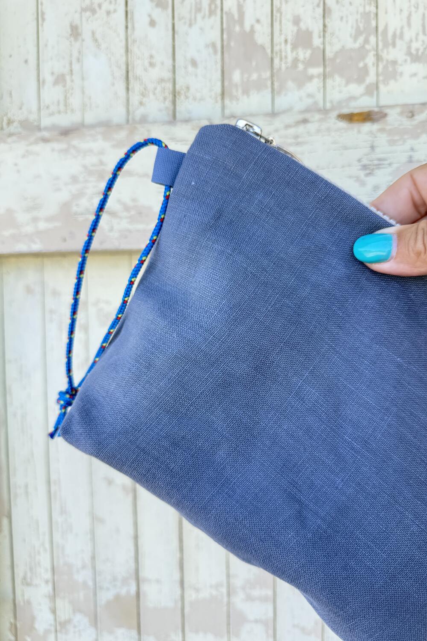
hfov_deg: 51.2
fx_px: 445
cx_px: 233
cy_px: 320
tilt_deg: -9.5
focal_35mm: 25
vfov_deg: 71.5
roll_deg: +1.8
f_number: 1.78
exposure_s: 1/283
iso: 80
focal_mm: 6.76
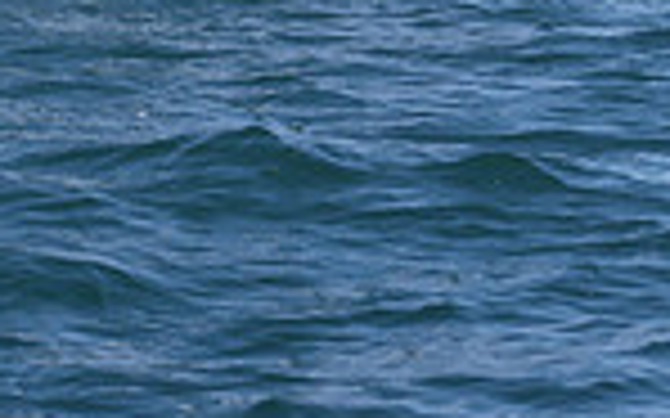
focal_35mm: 337
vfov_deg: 3.8
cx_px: 34
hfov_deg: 6.2
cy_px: -809
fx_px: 6151
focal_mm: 85
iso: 250
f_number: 10
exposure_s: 1/800
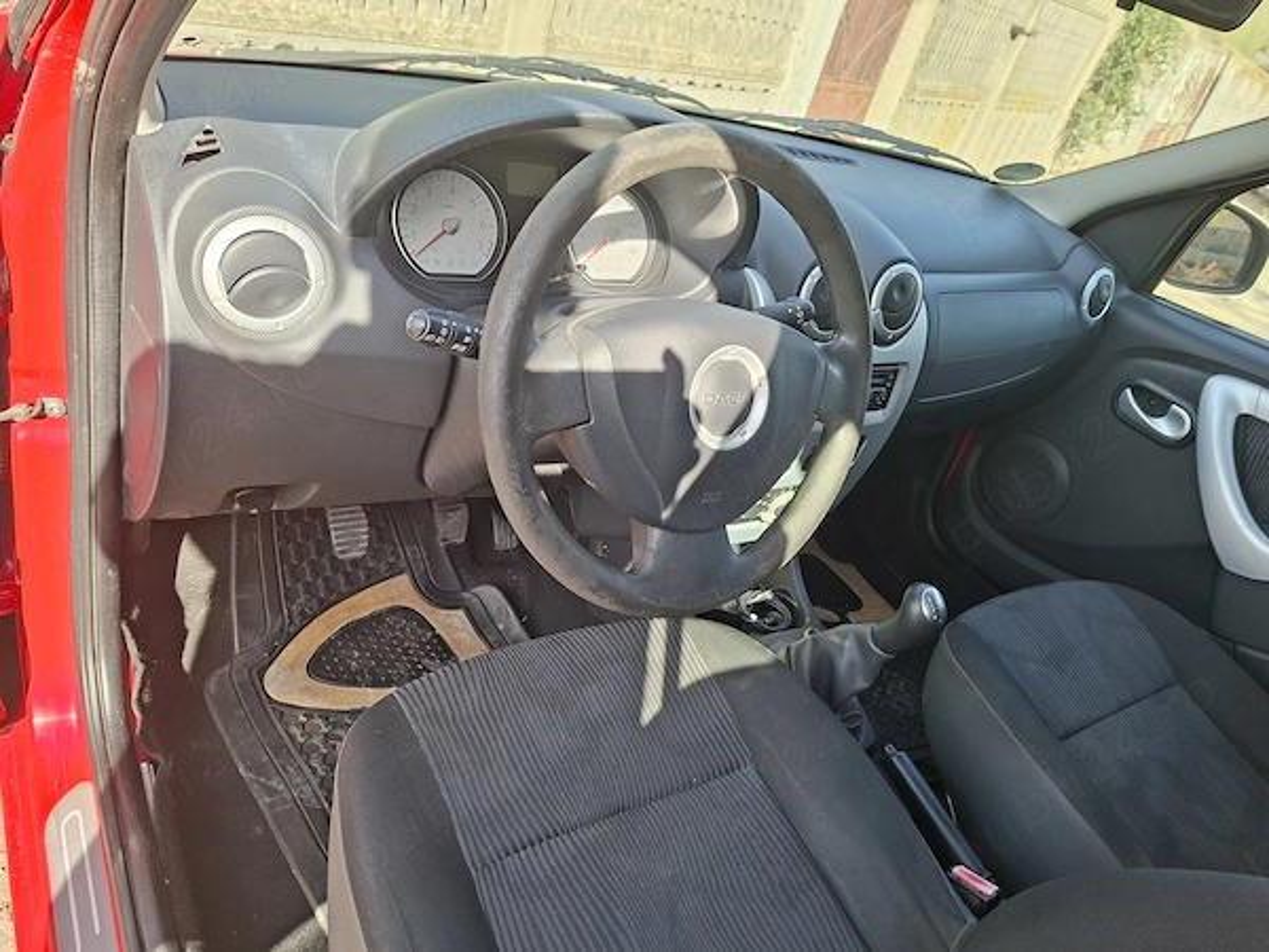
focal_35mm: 23
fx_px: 843
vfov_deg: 58.9
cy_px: 476
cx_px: 634
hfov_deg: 73.9
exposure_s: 1/283
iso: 50
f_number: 1.8
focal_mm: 5.54
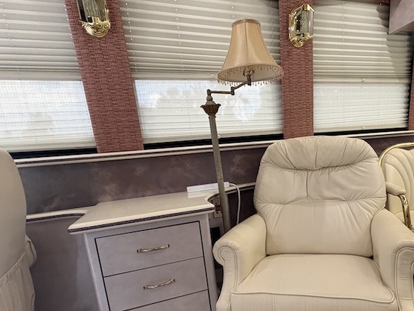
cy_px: 207
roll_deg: +4.2
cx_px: 268
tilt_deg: -10.8
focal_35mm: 24
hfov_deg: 70.0
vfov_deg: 55.7
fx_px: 287
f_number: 2.2
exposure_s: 1/60
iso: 250
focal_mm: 2.22
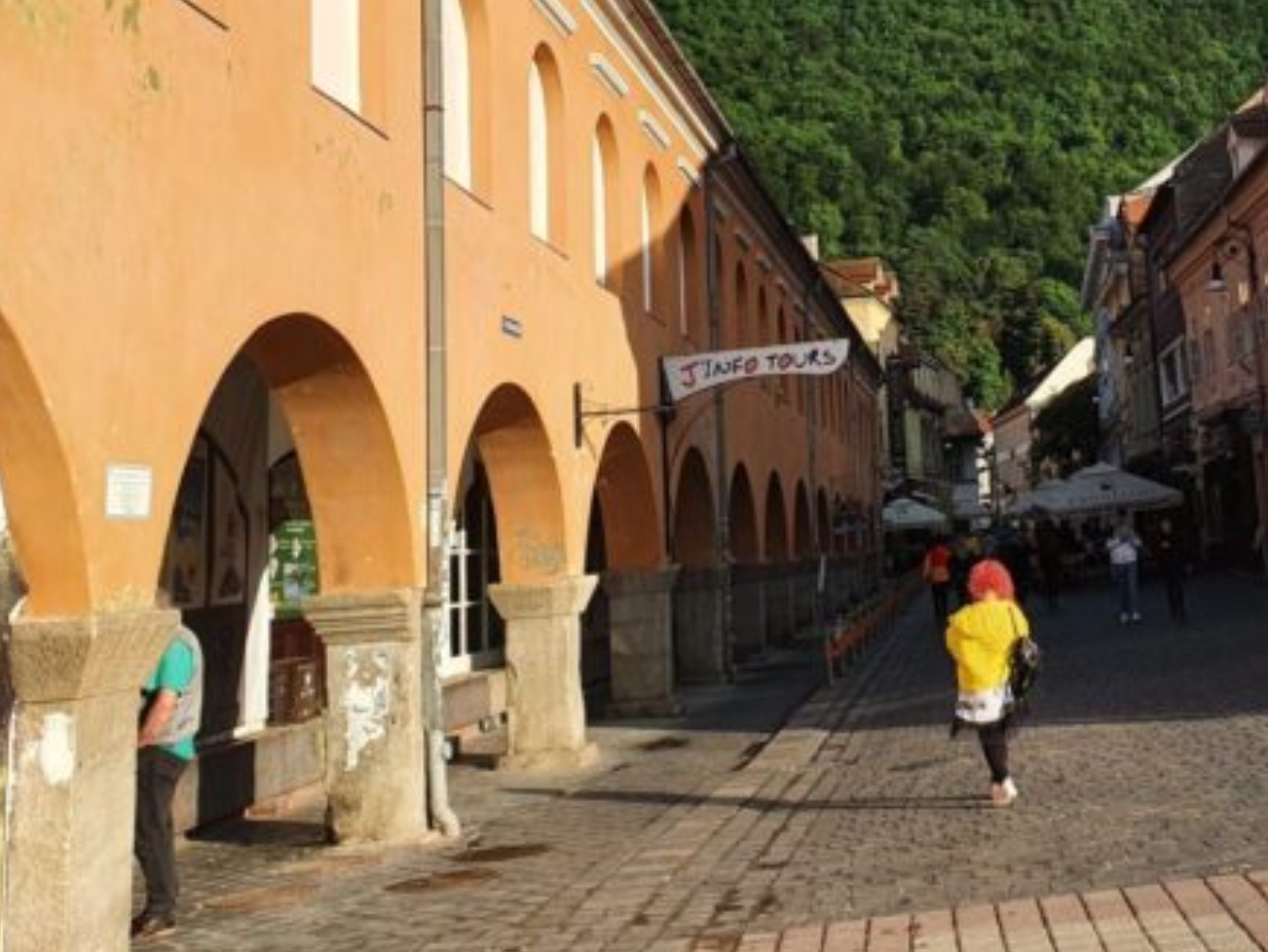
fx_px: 1686
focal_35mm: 46
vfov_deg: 30.6
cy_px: 164
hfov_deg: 39.4
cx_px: 1040
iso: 50
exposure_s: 1/1268
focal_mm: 4.32
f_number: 2.4
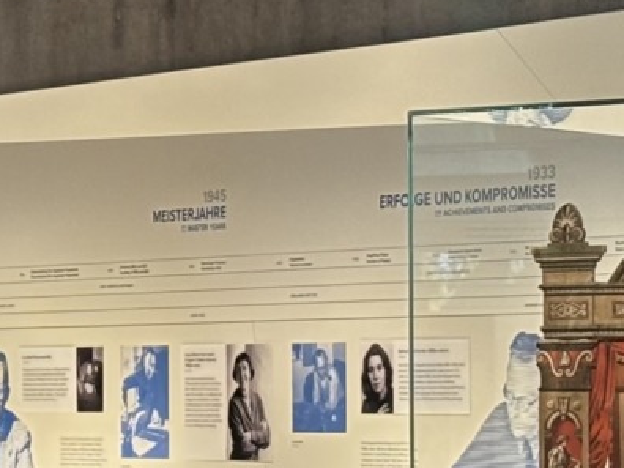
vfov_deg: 5.9
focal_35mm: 252
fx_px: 4543
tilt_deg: +1.1
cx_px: -258
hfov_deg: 7.7
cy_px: 266
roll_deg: +0.0
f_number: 1.6
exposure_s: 1/58
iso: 100
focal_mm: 5.96
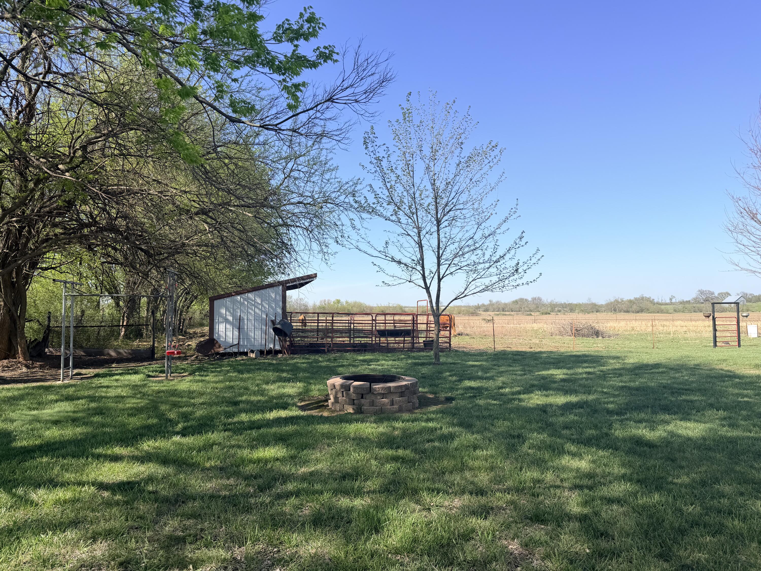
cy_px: 286
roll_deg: +1.1
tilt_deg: +3.0
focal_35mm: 24
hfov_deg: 71.6
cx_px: 380
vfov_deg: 56.8
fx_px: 528
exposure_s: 1/3584
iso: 80
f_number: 1.78
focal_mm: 6.76
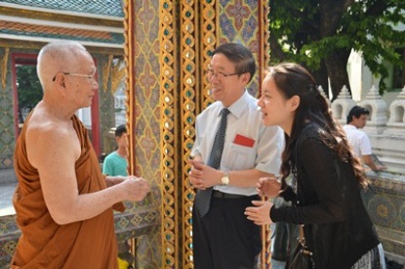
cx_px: 202
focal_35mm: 42
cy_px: 134
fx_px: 472
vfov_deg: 31.8
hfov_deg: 46.5
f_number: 5
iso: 100
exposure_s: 1/100
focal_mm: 28
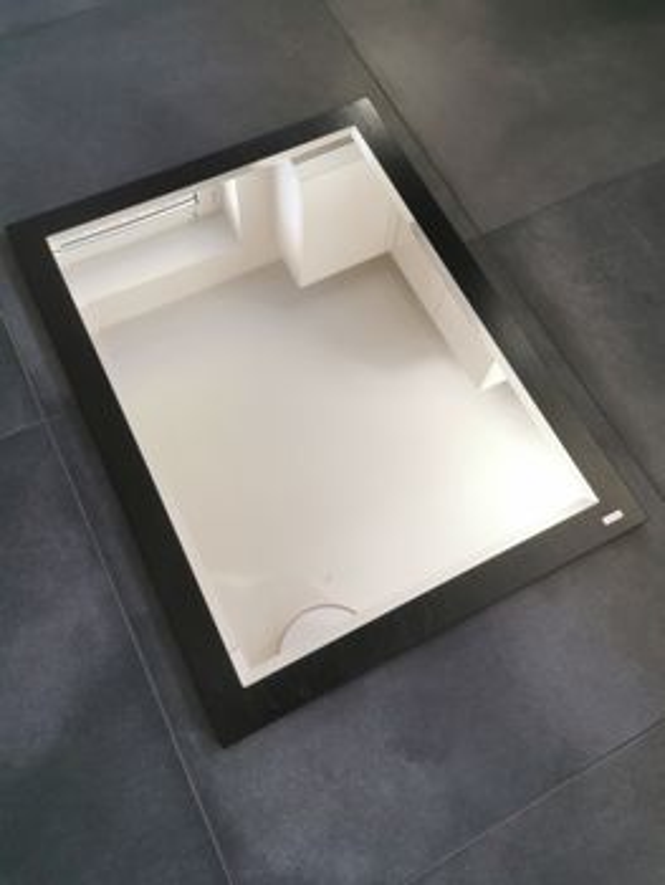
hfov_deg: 51.4
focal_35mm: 27
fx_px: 691
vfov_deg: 65.3
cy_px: 442
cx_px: 332
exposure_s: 1/50
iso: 100
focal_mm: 5.58
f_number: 1.8
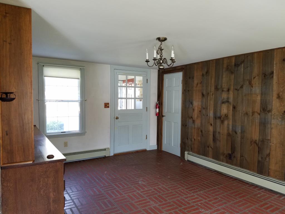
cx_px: 142
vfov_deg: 53.1
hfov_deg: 67.3
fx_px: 214
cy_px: 107
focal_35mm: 26
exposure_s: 1/60
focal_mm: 4.2
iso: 100
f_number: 1.7
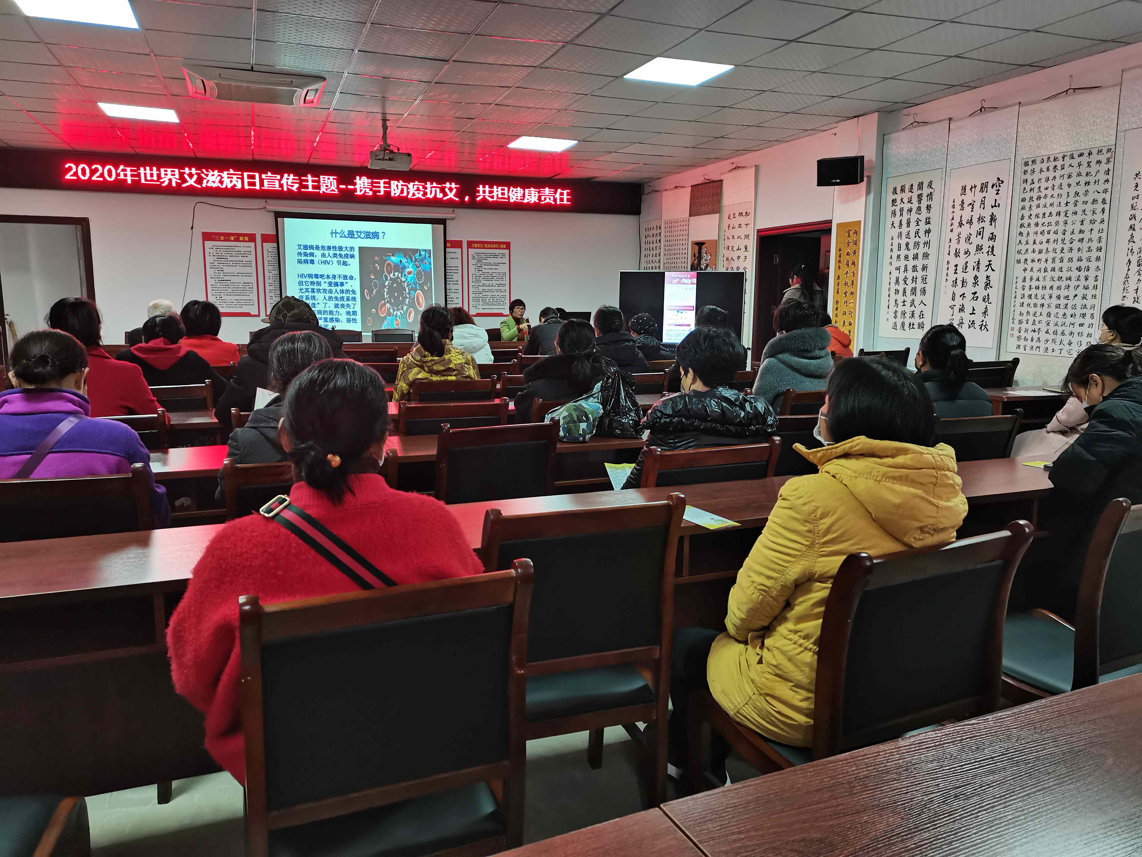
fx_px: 858
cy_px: 428
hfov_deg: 67.3
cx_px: 571
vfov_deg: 53.1
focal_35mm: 26
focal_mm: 5.58
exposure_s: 1/60
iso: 400
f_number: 1.8
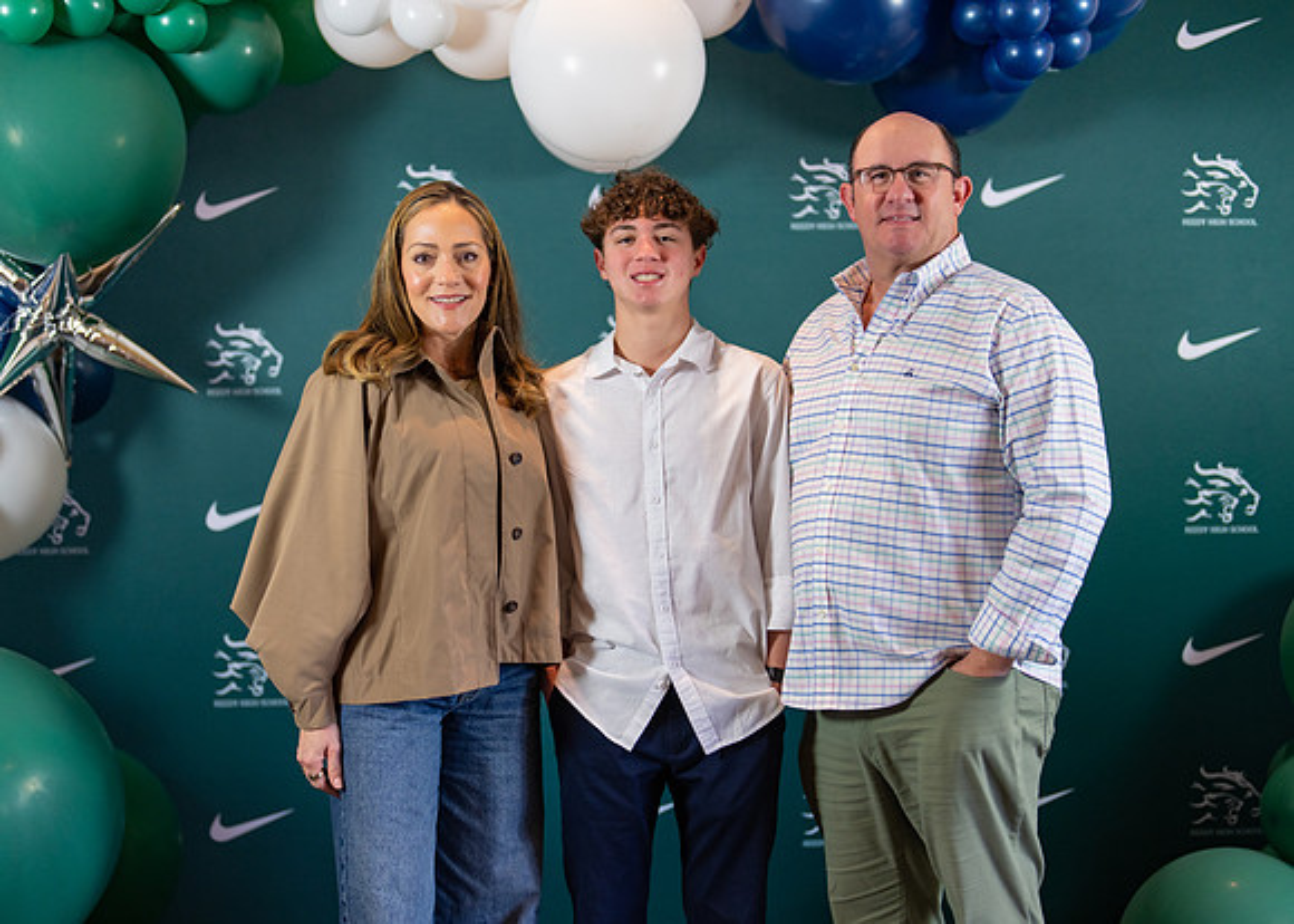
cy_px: 461
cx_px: 620
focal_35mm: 55
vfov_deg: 25.9
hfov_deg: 35.8
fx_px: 2005
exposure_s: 1/400
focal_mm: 50
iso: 500
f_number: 1.2
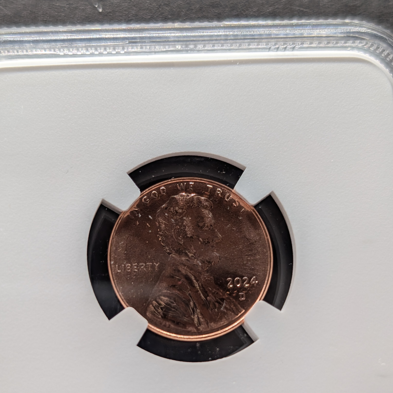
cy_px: 233
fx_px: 745
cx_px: 195
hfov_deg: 29.6
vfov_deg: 29.5
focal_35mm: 58
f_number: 1.68
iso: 39
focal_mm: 6.9
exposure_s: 1/62.1
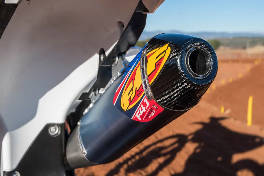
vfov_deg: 25.8
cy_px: 88
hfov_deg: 37.9
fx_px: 385
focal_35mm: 52
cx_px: 132
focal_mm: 35
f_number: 7.1
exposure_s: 1/1250
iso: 500
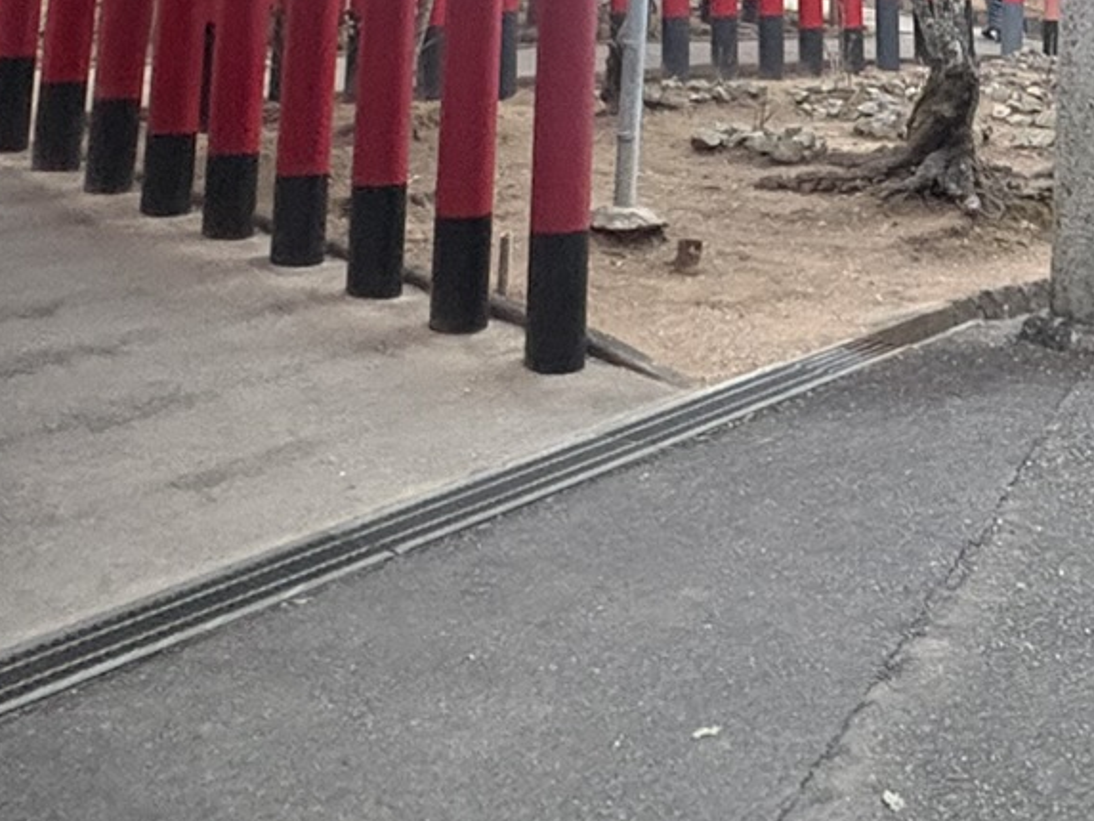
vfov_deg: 24.5
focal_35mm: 50
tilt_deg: +13.2
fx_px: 1581
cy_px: -311
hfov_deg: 36.2
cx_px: 949
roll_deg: -0.8
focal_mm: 2.22
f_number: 2.2
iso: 640
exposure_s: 1/40
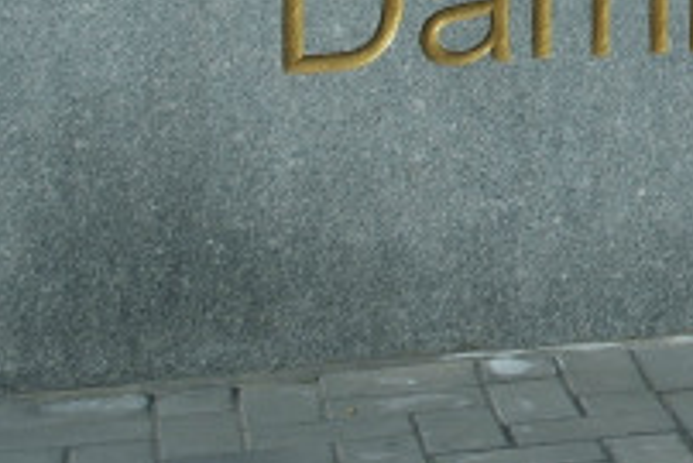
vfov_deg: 8.6
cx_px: 1369
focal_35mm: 152
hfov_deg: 12.1
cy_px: -454
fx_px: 2928
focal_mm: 20
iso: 100
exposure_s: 1/320
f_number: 7.1
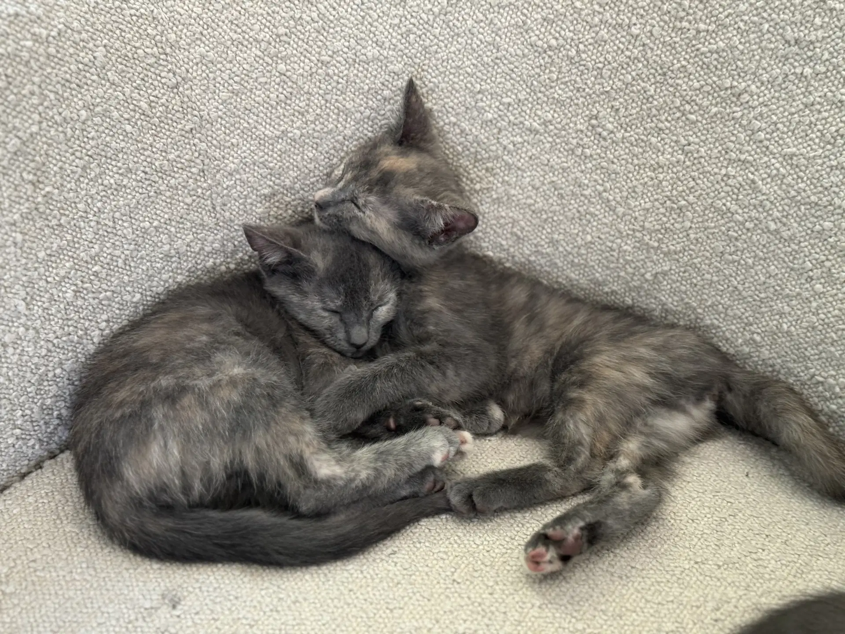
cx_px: 422
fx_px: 1172
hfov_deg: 39.7
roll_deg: -0.7
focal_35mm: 48
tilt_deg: -35.7
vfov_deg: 30.3
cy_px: 317
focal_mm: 6.76
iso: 200
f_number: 1.78
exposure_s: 1/60
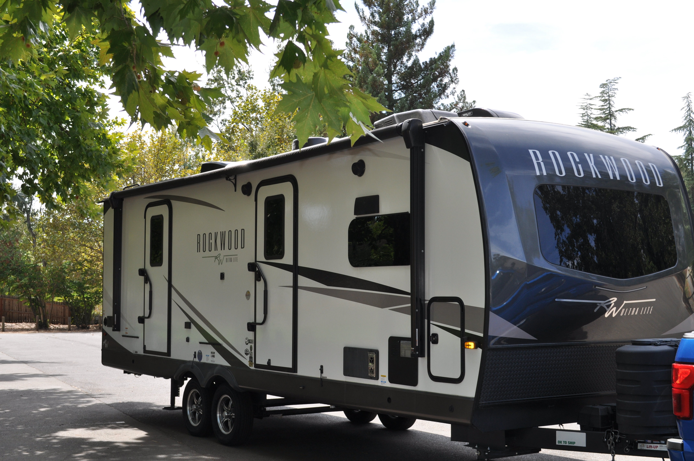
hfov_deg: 41.2
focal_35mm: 48
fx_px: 924
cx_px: 347
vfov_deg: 28.0
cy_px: 230
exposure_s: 1/200
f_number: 7.1
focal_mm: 32
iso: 200
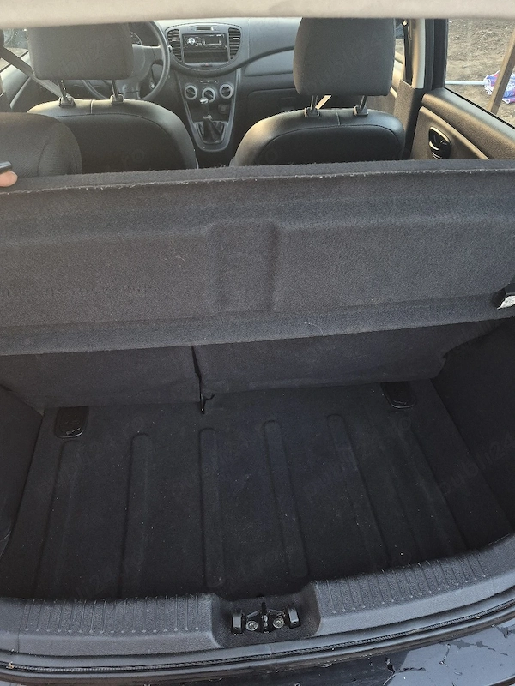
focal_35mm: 23
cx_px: 258
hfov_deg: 58.9
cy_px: 343
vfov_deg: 73.9
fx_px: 456
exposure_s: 1/100
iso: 250
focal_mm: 5.4
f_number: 1.8
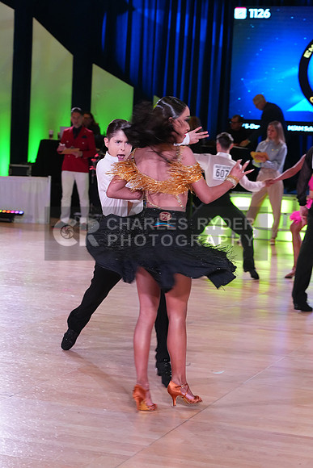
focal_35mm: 83
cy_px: 234
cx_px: 156
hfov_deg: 16.5
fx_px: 1082
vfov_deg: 24.5
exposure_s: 1/250
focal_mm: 83
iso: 3200
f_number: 6.3
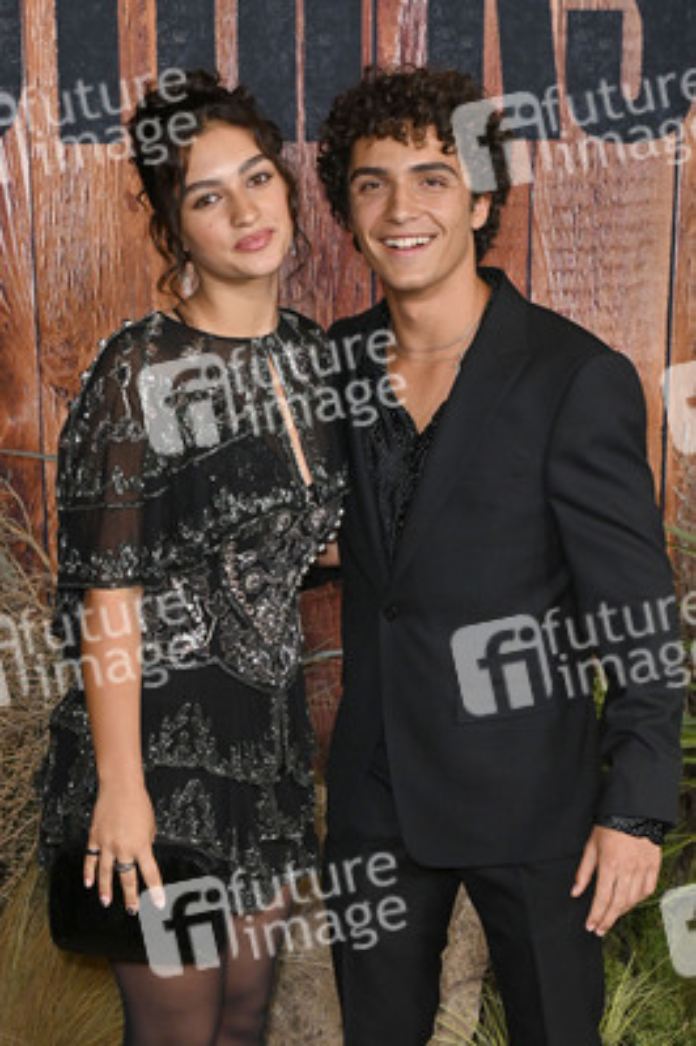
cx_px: 348
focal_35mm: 46
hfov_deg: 29.2
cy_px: 523
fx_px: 1336
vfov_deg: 42.8
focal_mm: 46
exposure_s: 1/250
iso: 1000
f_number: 6.3
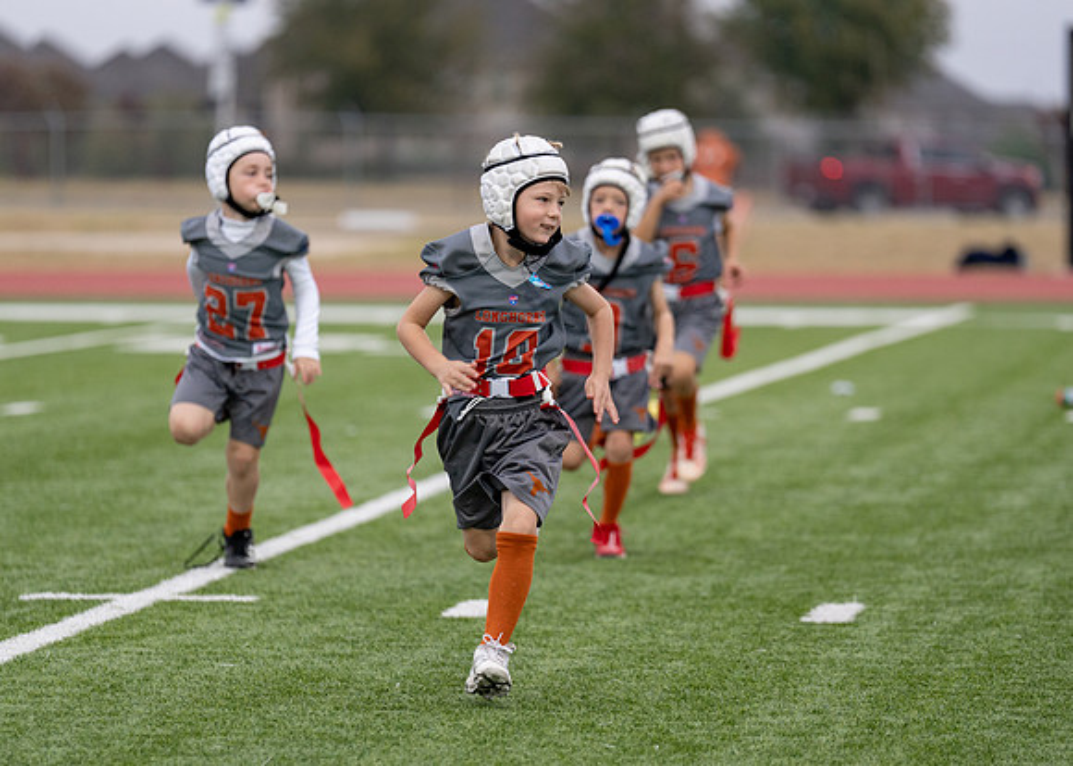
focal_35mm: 239
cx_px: 548
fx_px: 7269
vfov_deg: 6.0
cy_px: 430
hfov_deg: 8.4
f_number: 2.8
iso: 500
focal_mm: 182
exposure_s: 1/1000
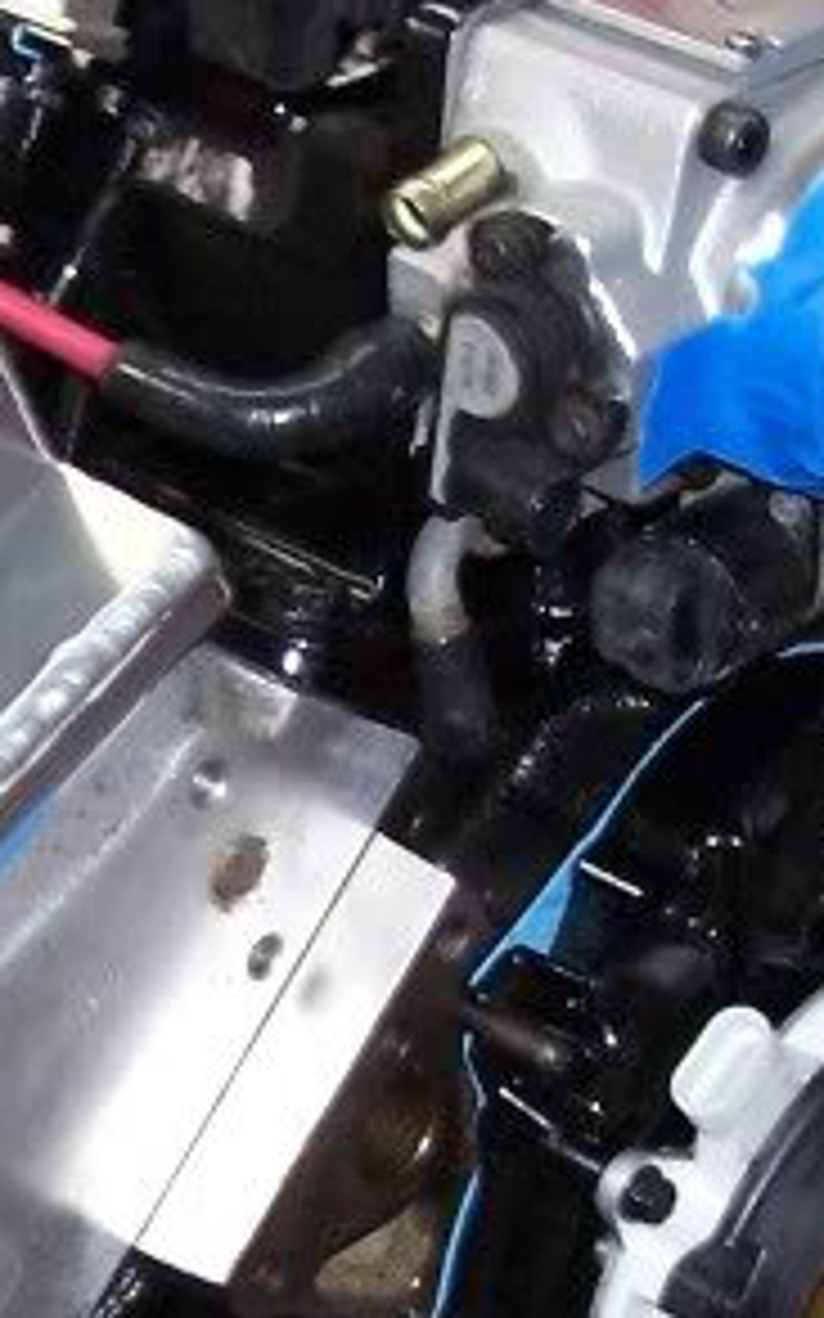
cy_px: 927
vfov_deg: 14.8
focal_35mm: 141
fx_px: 5069
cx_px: 135
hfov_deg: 9.3
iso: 140
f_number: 2.8
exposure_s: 1/60
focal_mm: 6.3
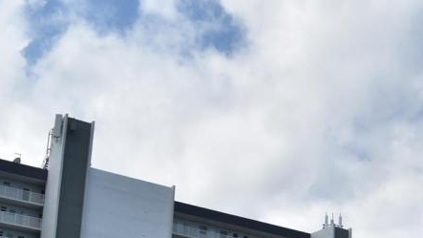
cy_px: 329
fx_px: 774
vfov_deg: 16.3
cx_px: 444
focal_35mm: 69
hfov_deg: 28.3
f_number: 9
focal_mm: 18
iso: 100
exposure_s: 1/320
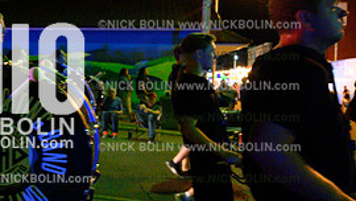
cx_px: -9
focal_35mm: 54
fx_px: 510
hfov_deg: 34.6
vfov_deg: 22.2
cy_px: 86
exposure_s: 1/125
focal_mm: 24
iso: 32000
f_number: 4
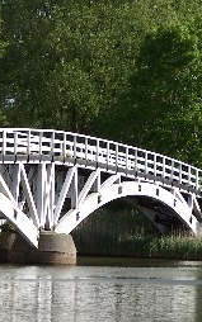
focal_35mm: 312
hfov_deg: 4.2
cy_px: 141
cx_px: 9
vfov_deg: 6.7
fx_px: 2745
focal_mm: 19.4
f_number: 3.2
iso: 80
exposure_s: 1/1000
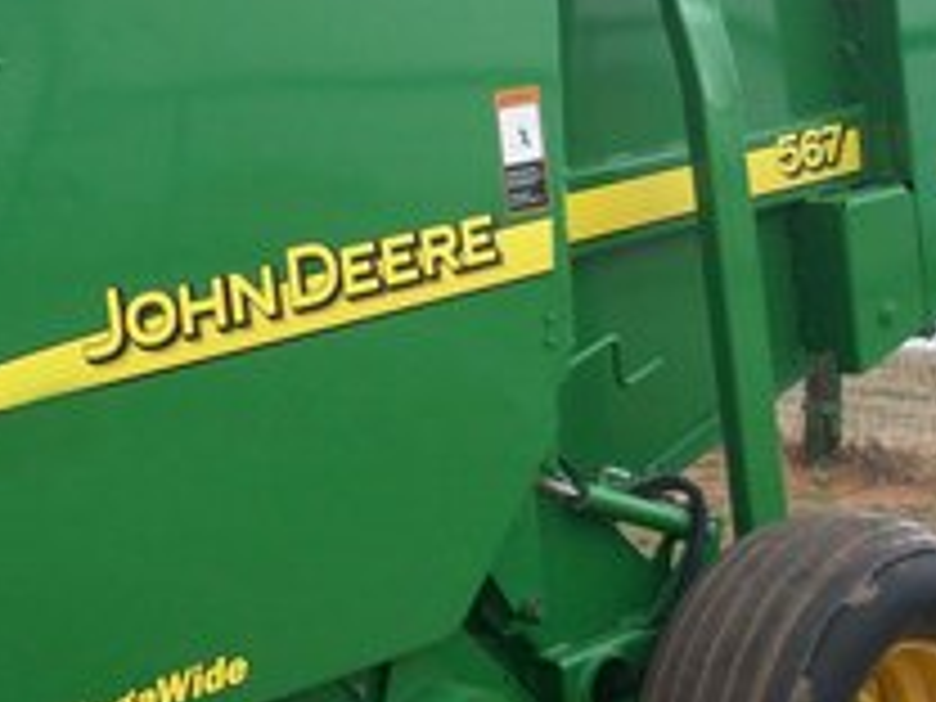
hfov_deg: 20.2
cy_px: 184
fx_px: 2623
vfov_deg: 15.2
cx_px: 324
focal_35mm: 97
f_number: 2.8
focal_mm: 6.2
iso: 80
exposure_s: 1/407
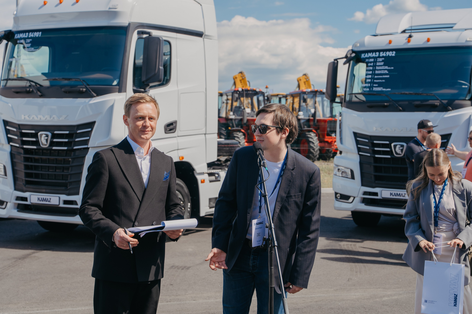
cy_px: 157
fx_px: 787
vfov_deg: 22.6
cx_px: 236
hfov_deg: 33.4
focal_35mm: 60
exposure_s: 1/400
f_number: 5.6
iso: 100
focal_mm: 60
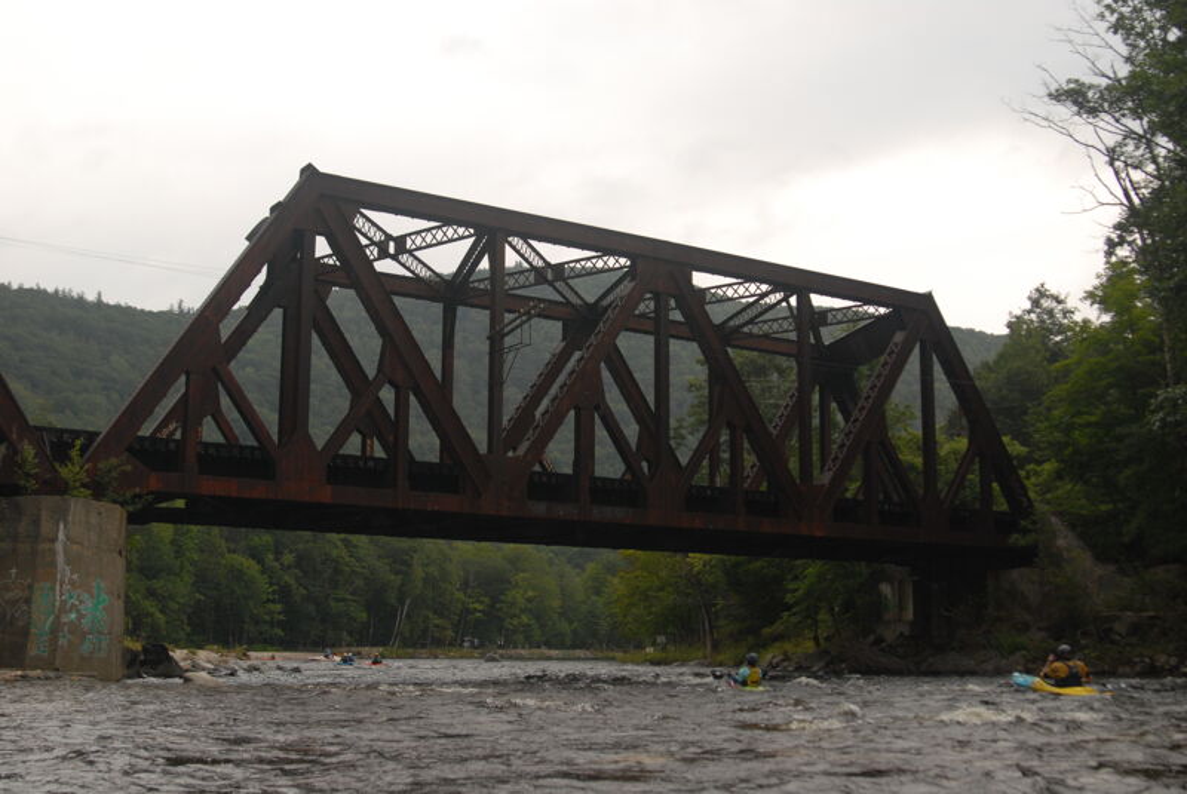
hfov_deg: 46.4
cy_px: 397
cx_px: 594
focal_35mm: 42
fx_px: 1386
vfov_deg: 32.0
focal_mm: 28
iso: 250
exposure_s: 1/250
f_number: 4
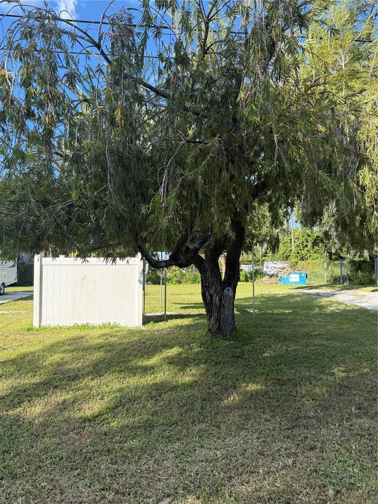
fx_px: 349
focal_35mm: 24
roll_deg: +0.0
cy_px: 252
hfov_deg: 56.8
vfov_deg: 71.6
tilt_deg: +1.9
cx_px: 189
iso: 100
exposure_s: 1/1855
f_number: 1.78
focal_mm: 6.76
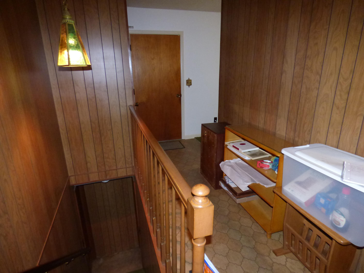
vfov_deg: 66.0
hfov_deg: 81.7
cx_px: 182
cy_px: 136
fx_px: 210
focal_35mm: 20
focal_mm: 3.58
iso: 800
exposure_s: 1/60
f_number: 2.8
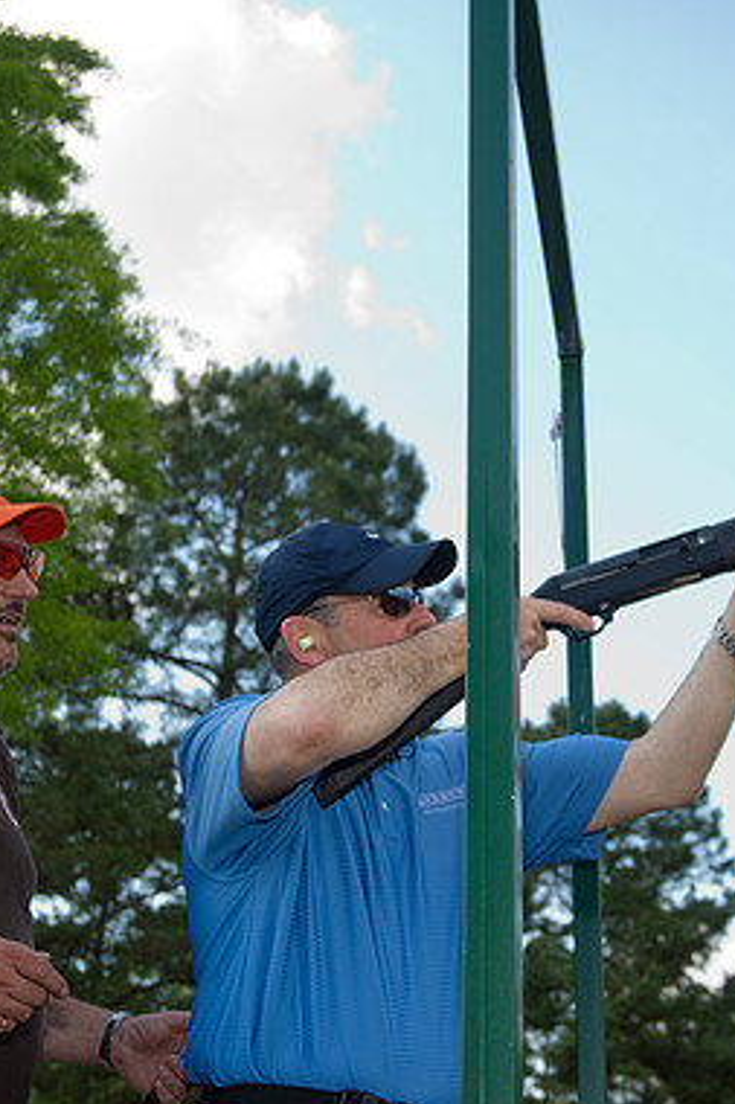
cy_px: 558
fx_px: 1778
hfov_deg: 23.2
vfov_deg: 34.5
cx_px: 503
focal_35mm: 58
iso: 100
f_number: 5
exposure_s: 1/160
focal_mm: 38
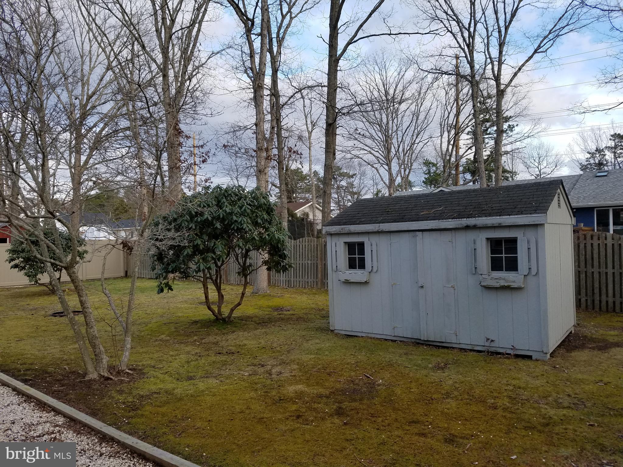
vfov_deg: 53.1
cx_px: 312
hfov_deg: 67.3
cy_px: 234
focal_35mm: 26
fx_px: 468
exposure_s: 1/712
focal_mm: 4.2
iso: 50
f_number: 1.7
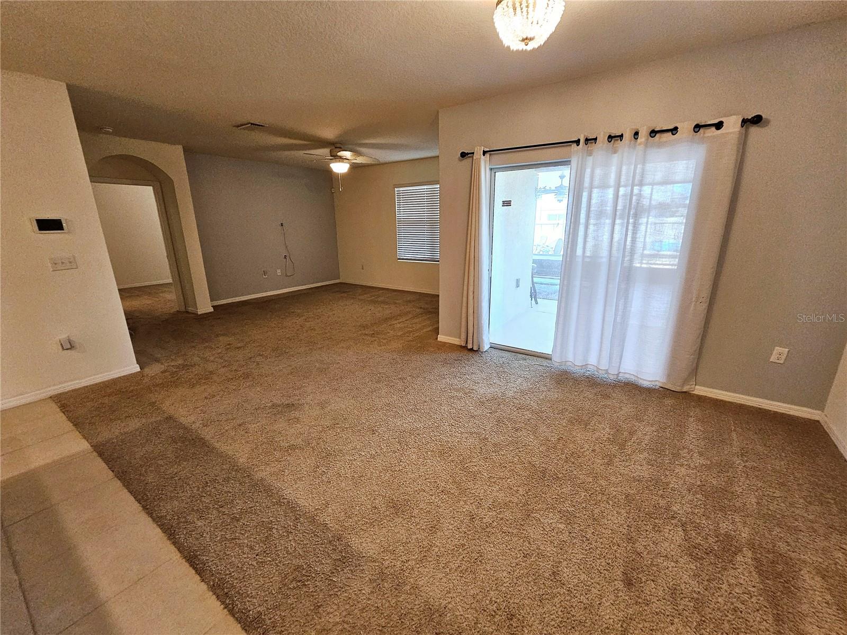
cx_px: 424
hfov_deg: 106.2
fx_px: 318
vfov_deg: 89.9
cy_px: 318
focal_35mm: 13
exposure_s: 1/60.2
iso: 200
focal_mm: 2.2
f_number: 2.2
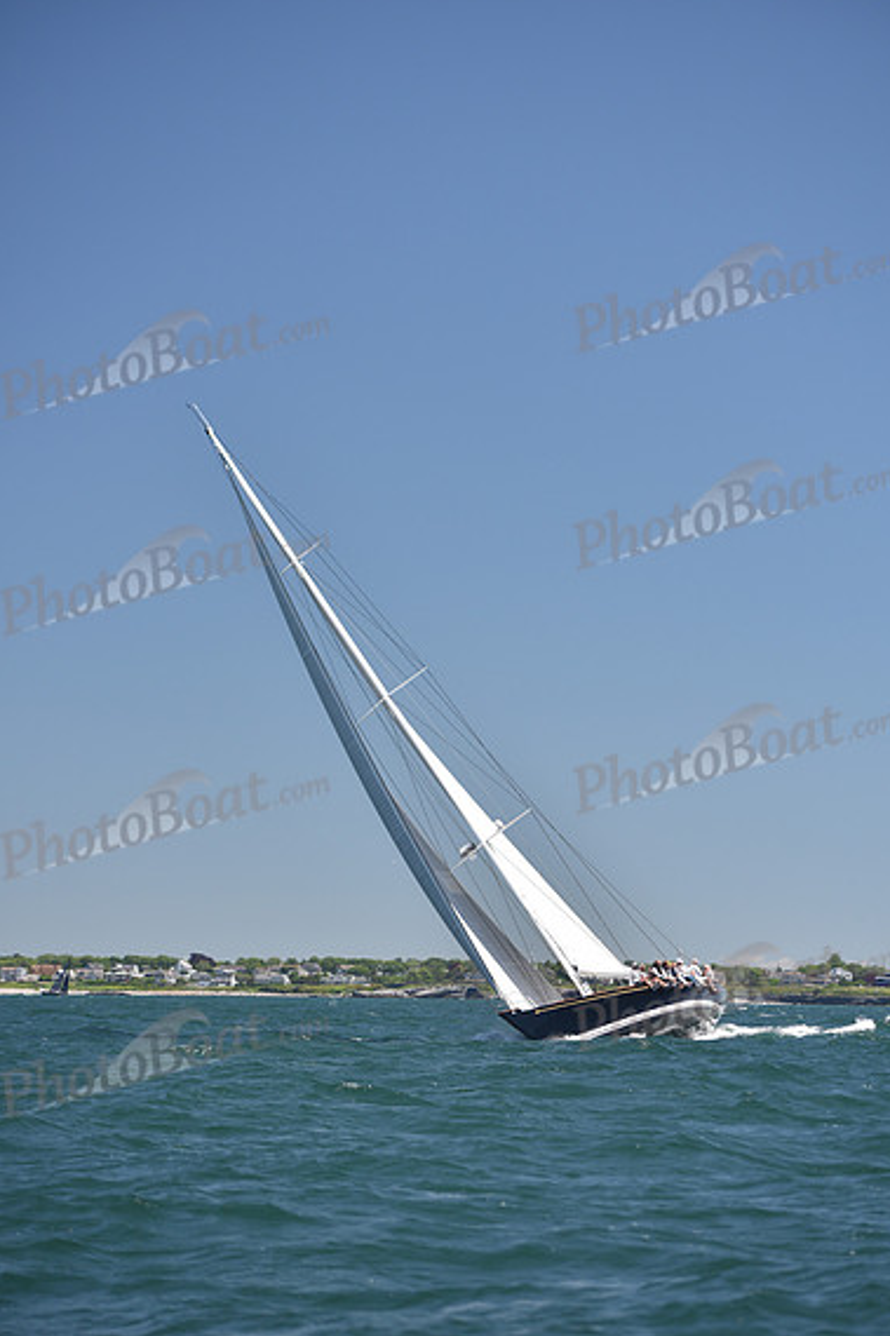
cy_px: 664
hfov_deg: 13.4
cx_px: 452
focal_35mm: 102
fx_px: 3785
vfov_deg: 20.0
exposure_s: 1/1000
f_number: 3.5
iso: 200
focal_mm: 100
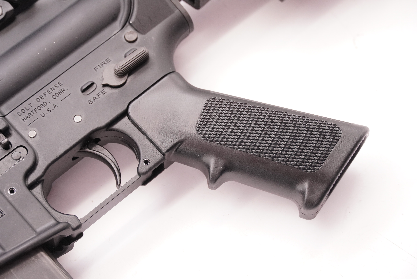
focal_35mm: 90
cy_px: 140
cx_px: 208
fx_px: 1043
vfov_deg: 15.2
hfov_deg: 22.6
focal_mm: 60
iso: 1000
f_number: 5.6
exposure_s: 1/125
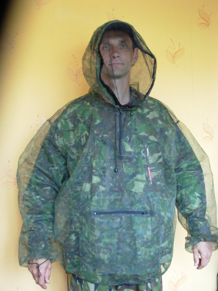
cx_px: 109
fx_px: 319
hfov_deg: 37.7
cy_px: 146
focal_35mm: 38
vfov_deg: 49.0
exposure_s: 1/10.4
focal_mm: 6.3
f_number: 2.9
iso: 50
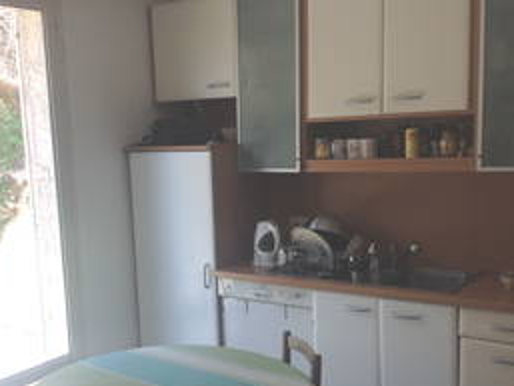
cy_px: 238
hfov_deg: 38.8
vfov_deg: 29.6
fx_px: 728
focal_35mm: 49
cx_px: 214
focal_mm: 4.28
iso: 80
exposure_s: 1/120
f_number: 2.4
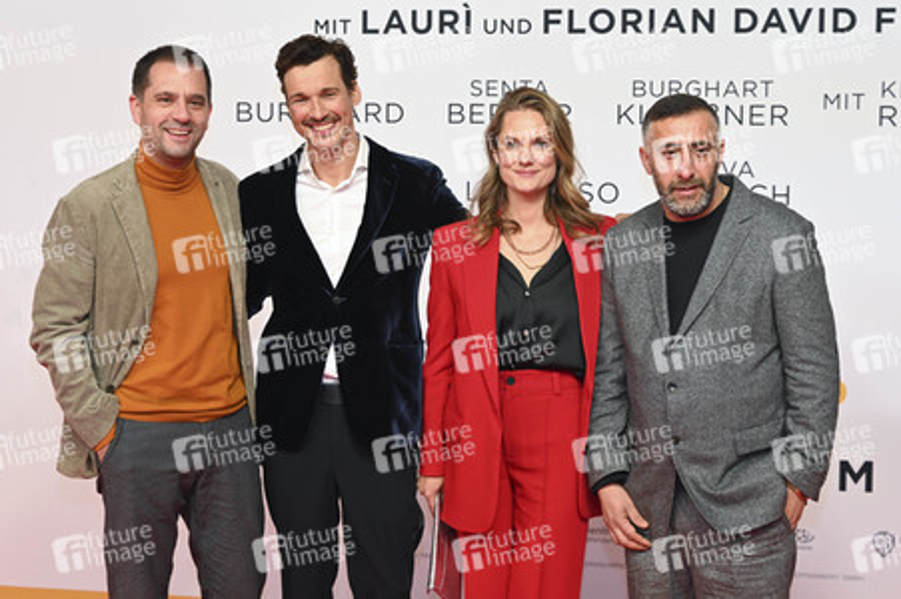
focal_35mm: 63
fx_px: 1576
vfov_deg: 21.5
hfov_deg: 31.9
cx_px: 450
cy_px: 300
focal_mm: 63
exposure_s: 1/125
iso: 640
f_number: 5
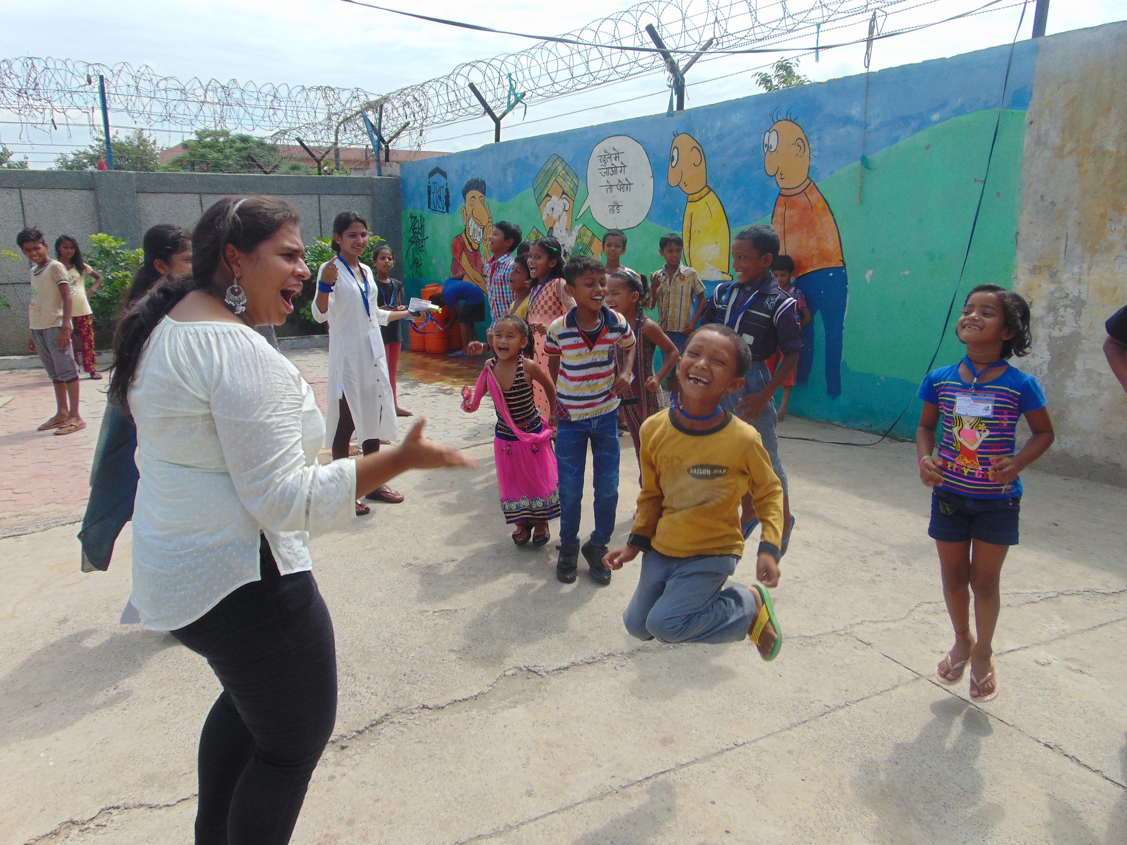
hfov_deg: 69.4
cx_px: 564
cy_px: 422
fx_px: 814
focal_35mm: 25
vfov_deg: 54.9
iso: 80
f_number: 7.7
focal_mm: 4.5
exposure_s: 1/250
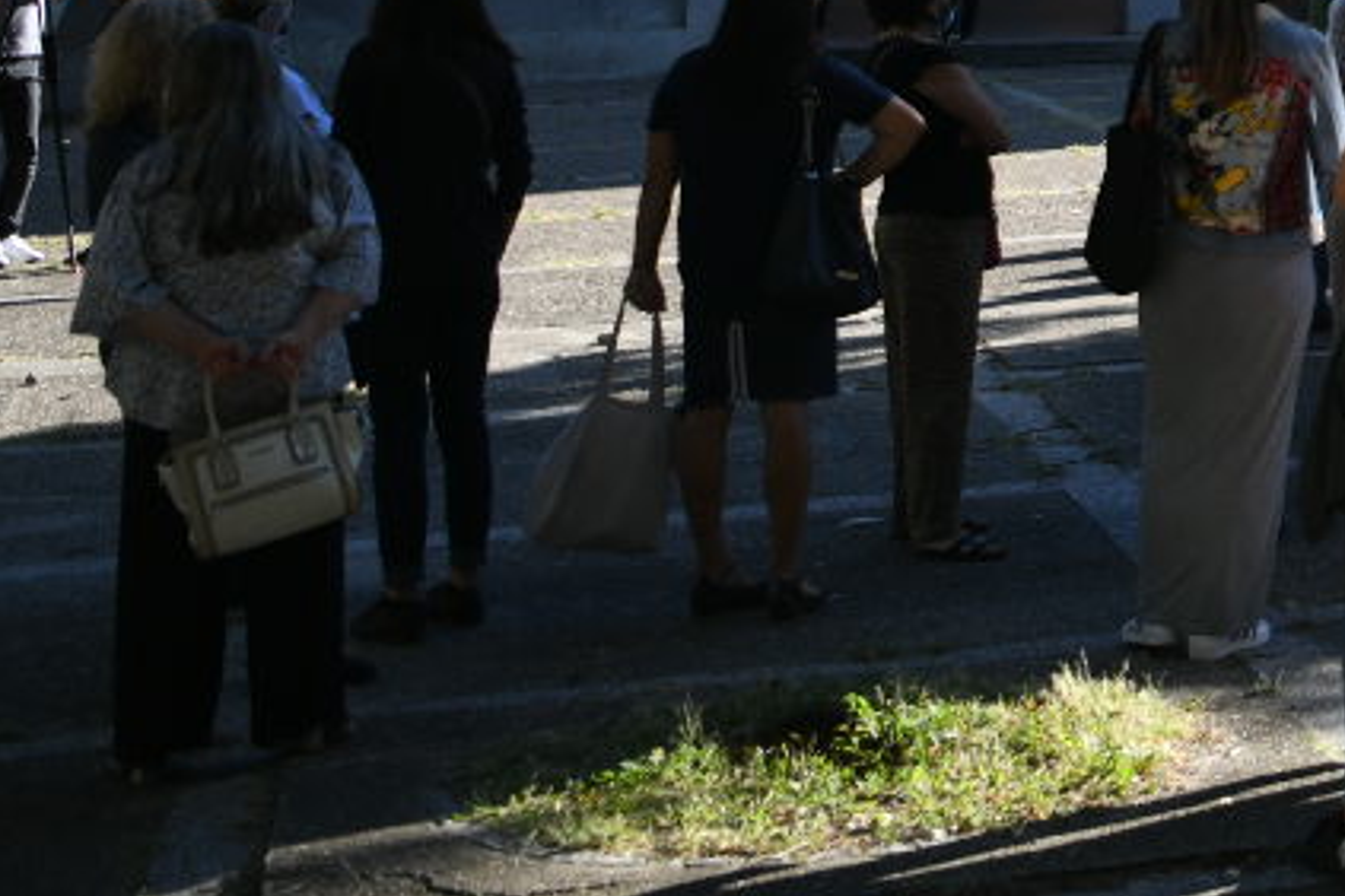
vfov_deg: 13.8
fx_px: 3437
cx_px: 2264
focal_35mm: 92
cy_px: -515
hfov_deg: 18.4
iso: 400
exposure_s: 1/2500
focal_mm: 24
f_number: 2.8
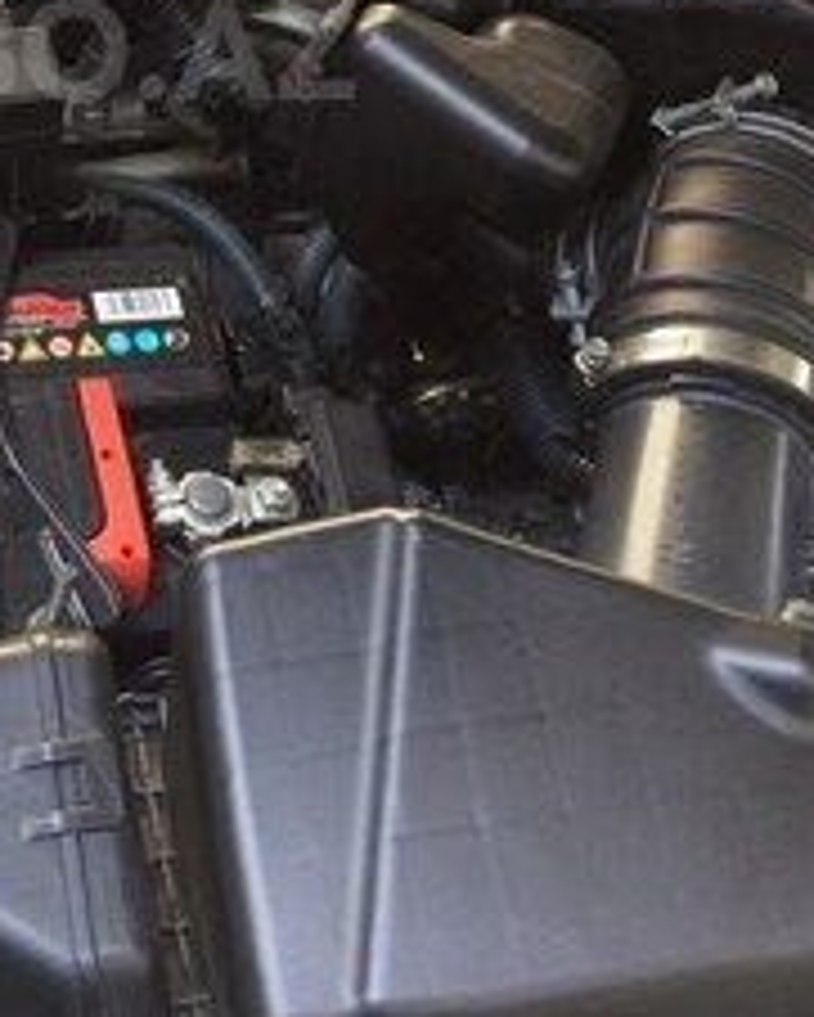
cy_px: 50
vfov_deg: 28.9
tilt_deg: -49.2
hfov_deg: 23.6
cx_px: 9
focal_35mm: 62
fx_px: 1866
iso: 40
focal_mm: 4.15
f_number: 2.2
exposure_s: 1/100
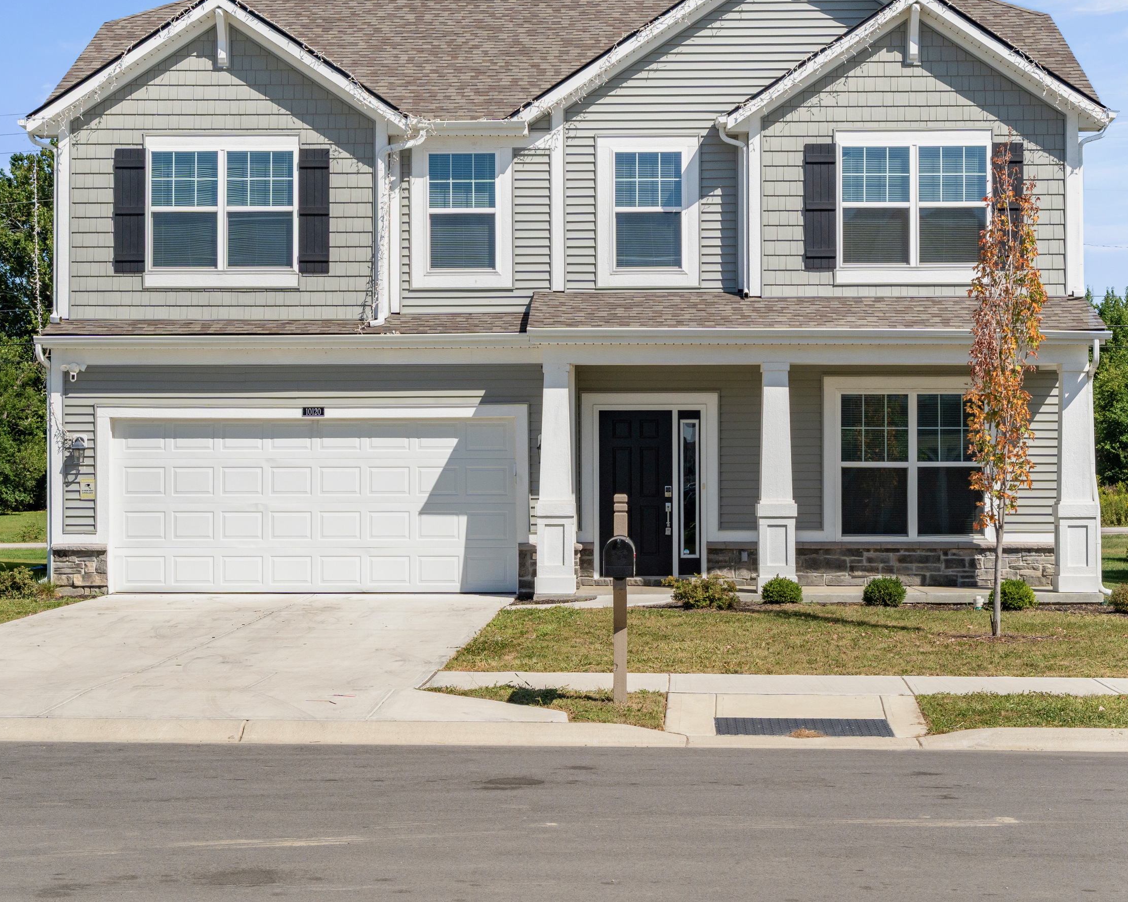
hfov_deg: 28.7
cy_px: 448
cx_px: 559
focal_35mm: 66
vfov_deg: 23.1
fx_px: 2203
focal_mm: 34
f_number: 9
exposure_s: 1/800
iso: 200
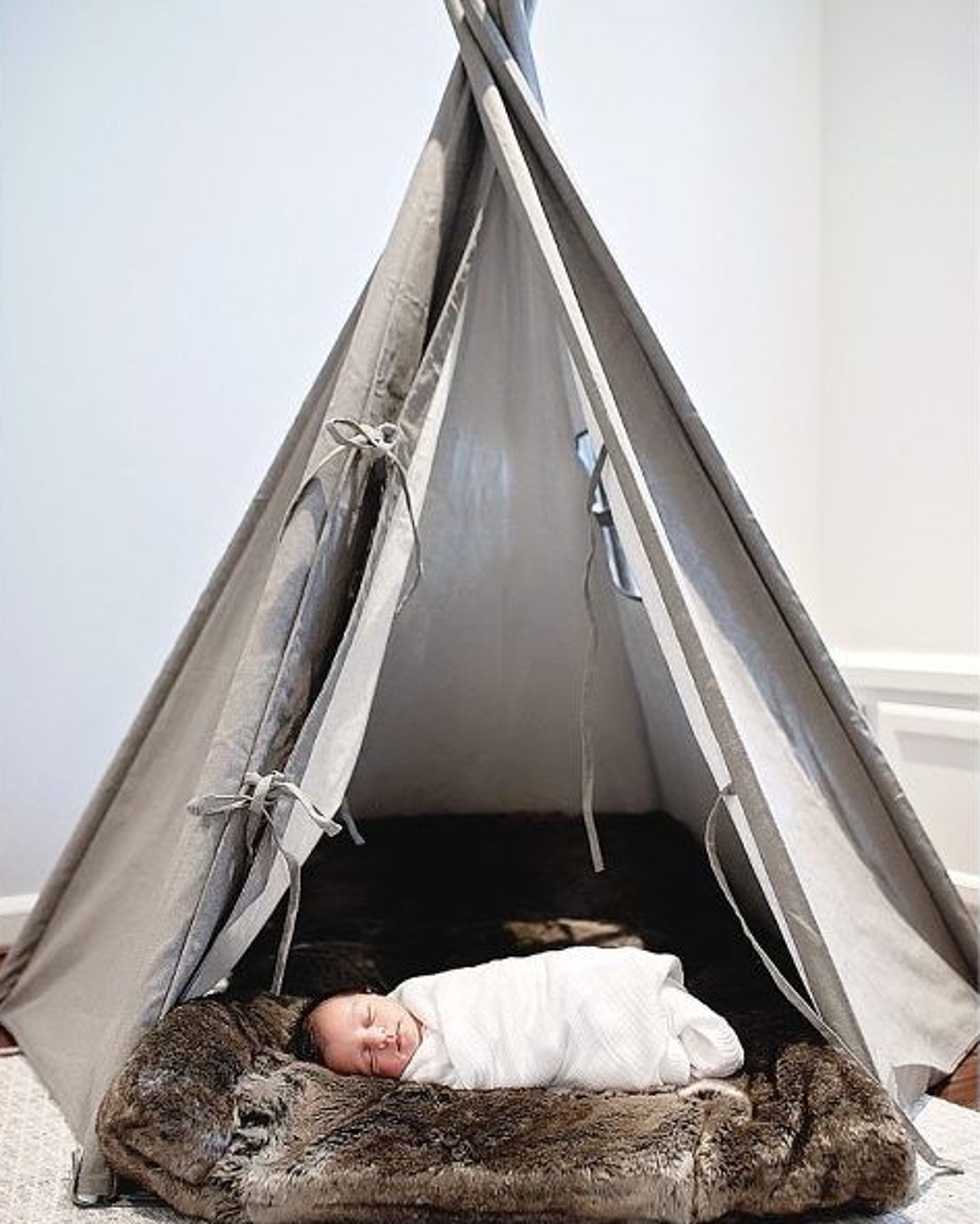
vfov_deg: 45.8
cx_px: 485
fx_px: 1450
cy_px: 629
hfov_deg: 37.3
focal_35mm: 40
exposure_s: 1/200
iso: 800
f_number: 2
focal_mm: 35
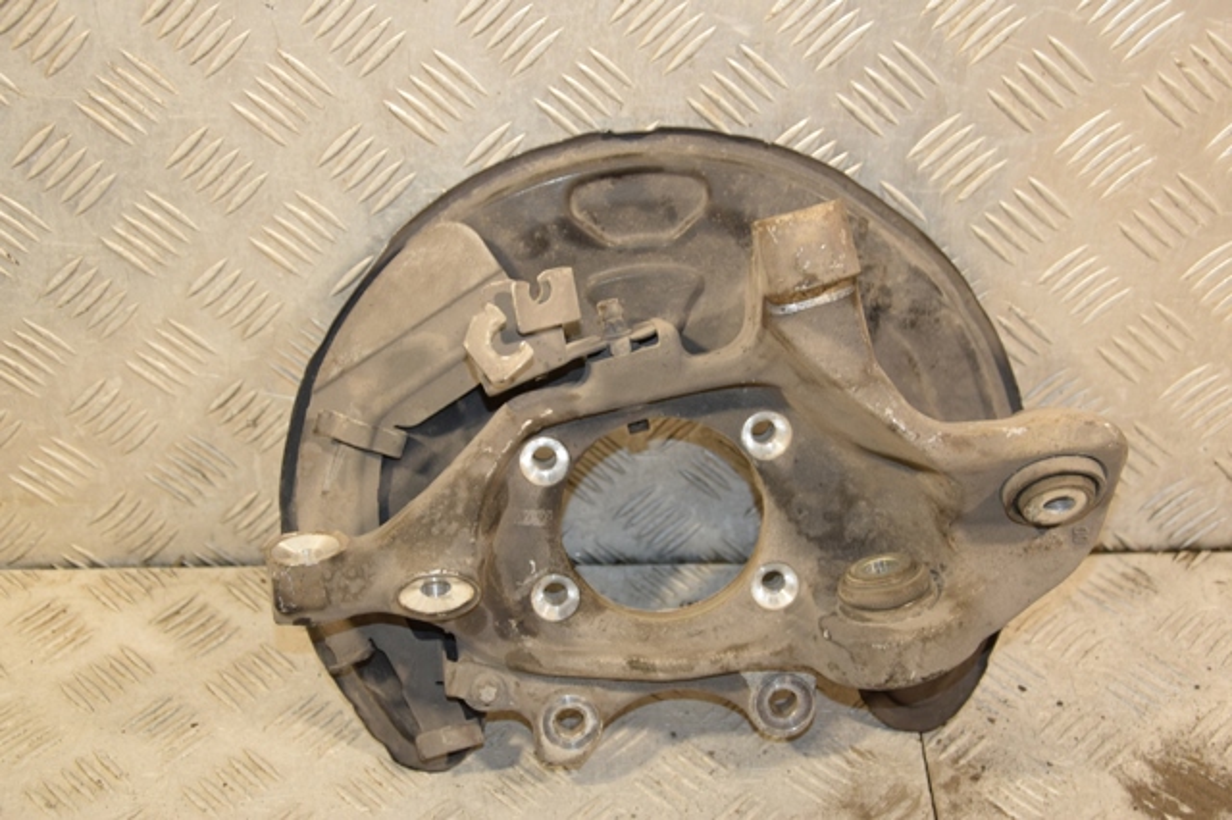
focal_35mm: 63
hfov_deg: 31.9
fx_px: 2155
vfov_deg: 21.5
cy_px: 410
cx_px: 616
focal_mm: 42
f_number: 4.8
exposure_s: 1/160
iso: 800
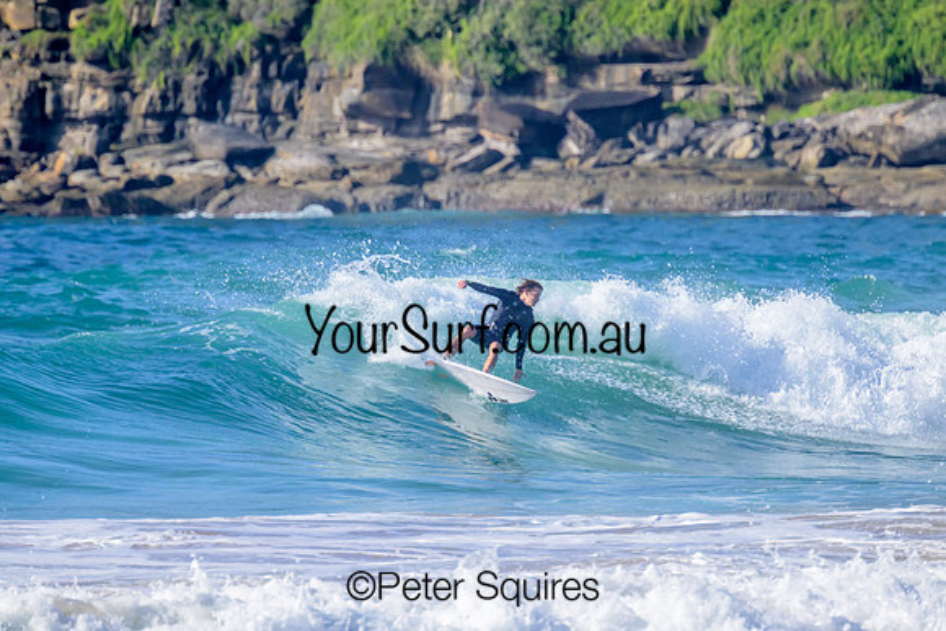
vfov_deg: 1.7
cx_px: 480
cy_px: 311
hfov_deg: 2.5
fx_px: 21870
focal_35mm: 832
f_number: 11
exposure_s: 1/2000
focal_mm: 800
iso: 1100
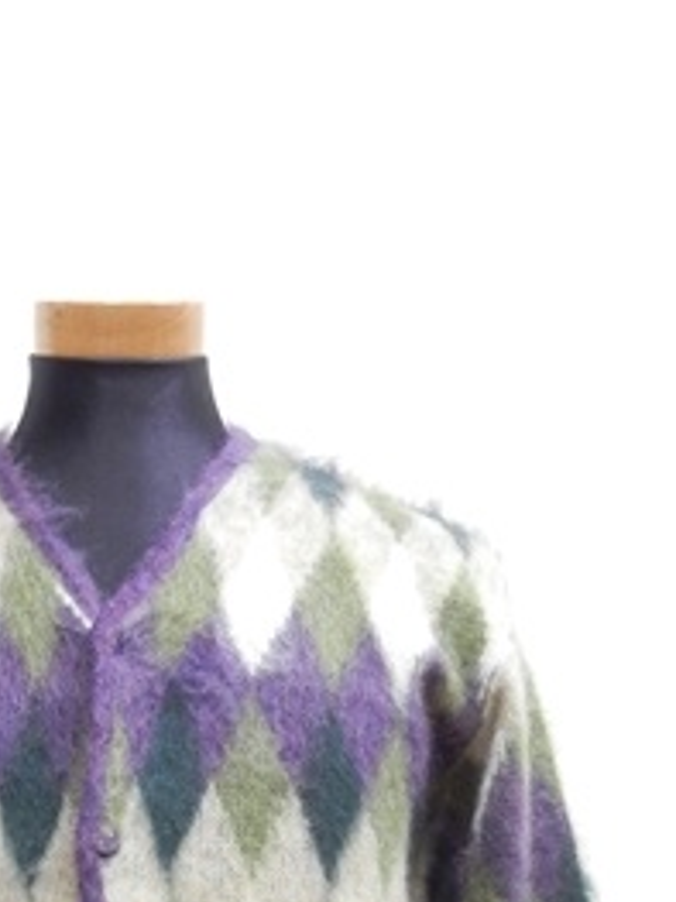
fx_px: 1902
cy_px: 1056
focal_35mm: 73
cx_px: 69
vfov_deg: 24.4
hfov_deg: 19.8
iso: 400
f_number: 3.5
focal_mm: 5.4
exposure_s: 1/17.3
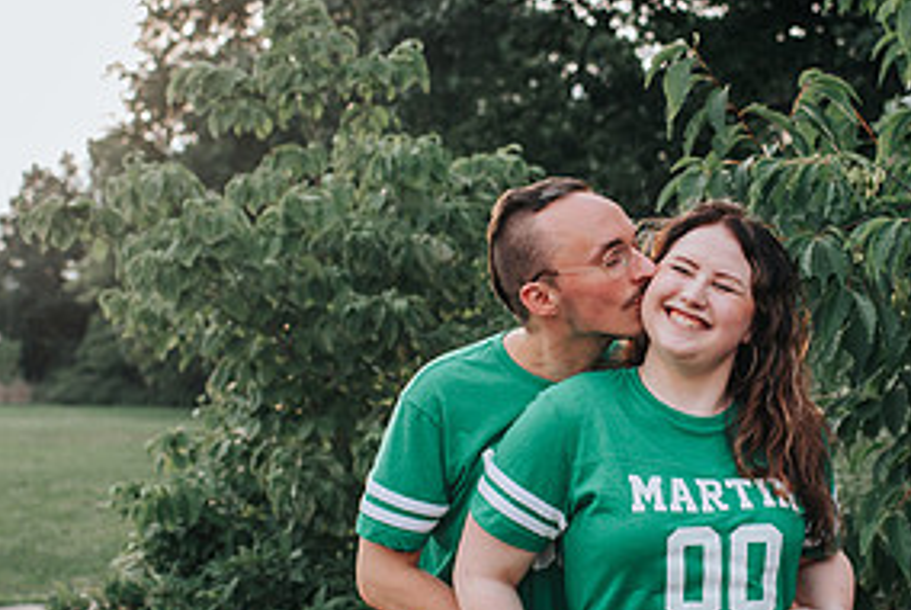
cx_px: 607
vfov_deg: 18.4
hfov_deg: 27.2
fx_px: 1874
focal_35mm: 74
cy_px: 383
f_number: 3.2
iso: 280
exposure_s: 1/1000
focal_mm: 35
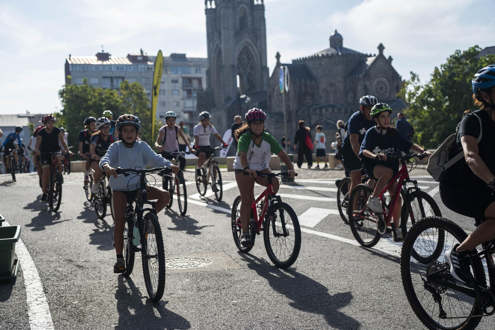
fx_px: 687
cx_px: 248
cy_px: 165
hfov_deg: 39.6
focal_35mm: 50
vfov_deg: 27.0
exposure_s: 1/1250
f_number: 4
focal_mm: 50
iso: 100
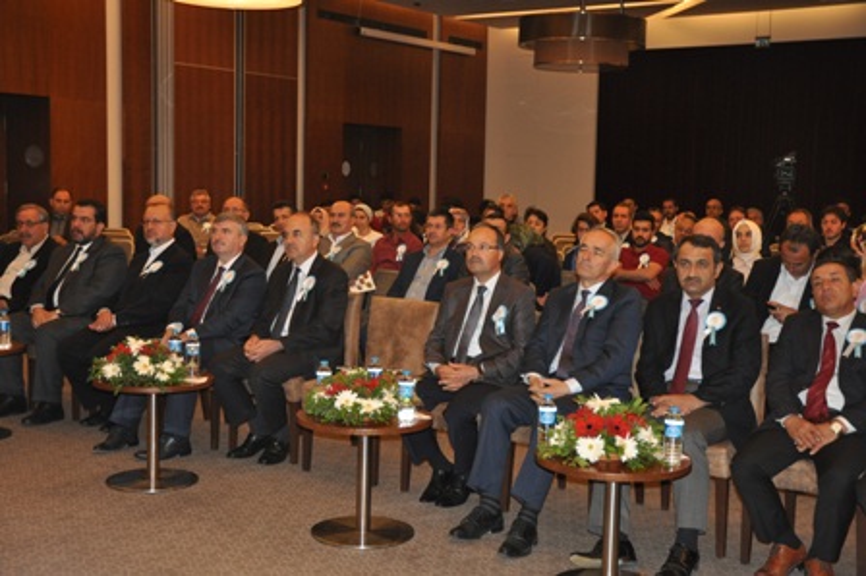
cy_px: 288
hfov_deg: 38.9
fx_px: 1226
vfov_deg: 26.4
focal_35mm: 51
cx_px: 433
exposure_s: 1/60
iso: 800
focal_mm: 34
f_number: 4
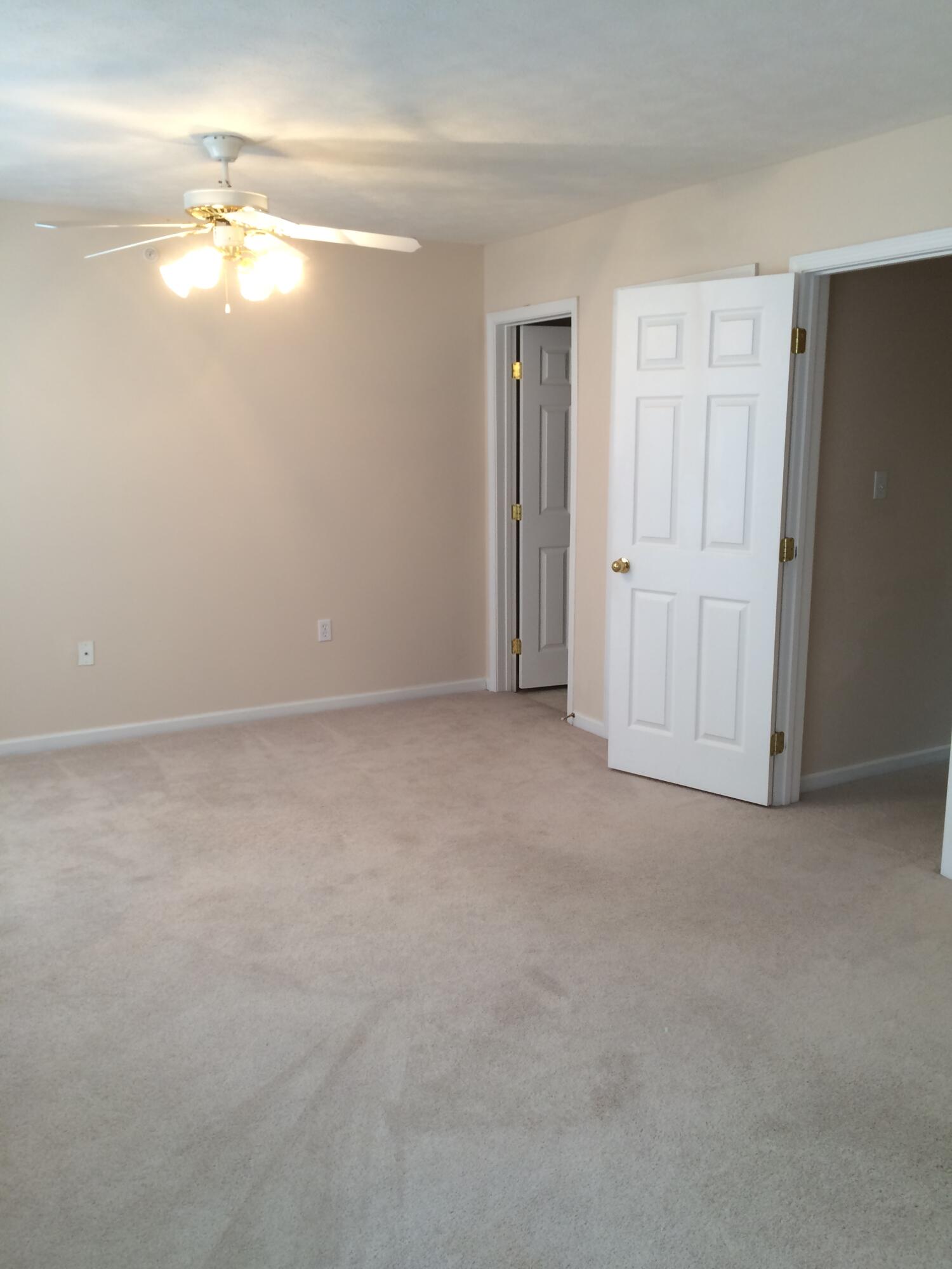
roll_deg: +0.4
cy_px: 634
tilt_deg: -12.3
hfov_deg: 48.2
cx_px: 476
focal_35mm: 29
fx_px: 1063
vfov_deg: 61.7
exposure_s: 1/30
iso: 32
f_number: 2.2
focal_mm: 4.15
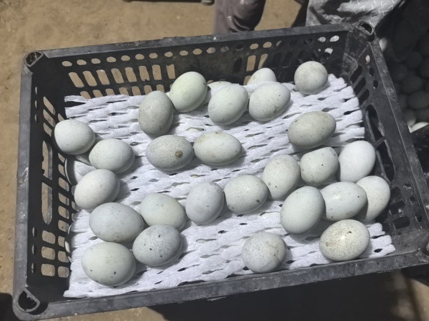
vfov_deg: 51.4
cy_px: 160
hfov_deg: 65.3
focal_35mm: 27
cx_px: 214
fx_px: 335
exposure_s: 1/33.3
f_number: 1.4
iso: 500
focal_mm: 6.98
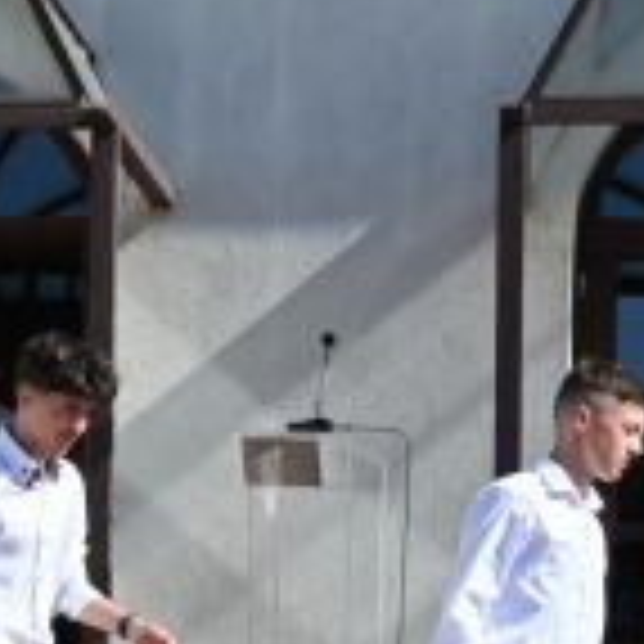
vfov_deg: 9.4
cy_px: 698
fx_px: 3894
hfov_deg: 9.3
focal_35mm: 185
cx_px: -99
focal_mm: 39
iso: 1600
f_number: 16
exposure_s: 1/1000
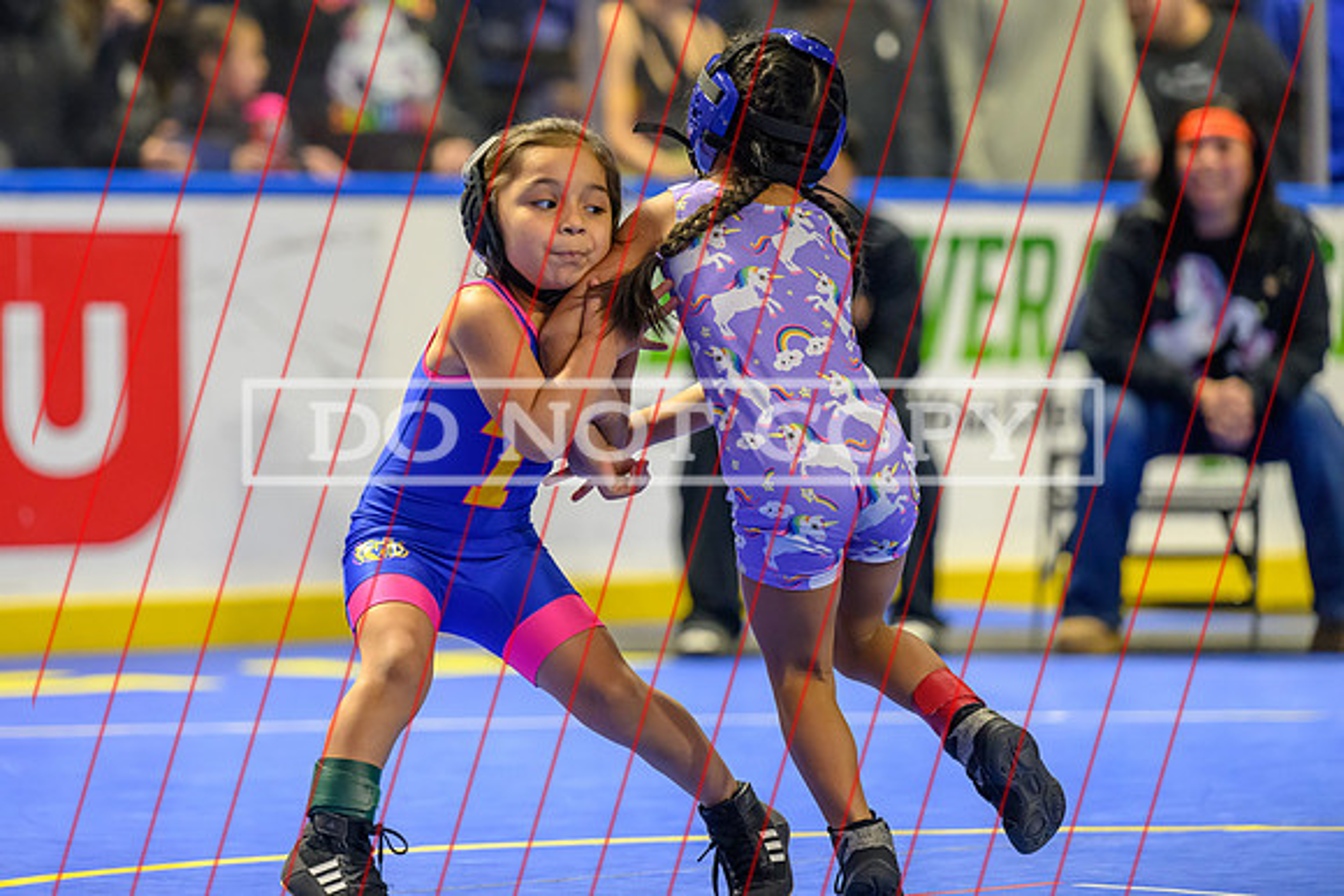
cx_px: 598
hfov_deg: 10.1
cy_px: 405
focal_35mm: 203
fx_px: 7567
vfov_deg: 6.8
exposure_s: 1/800
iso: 5600
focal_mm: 180
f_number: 3.5
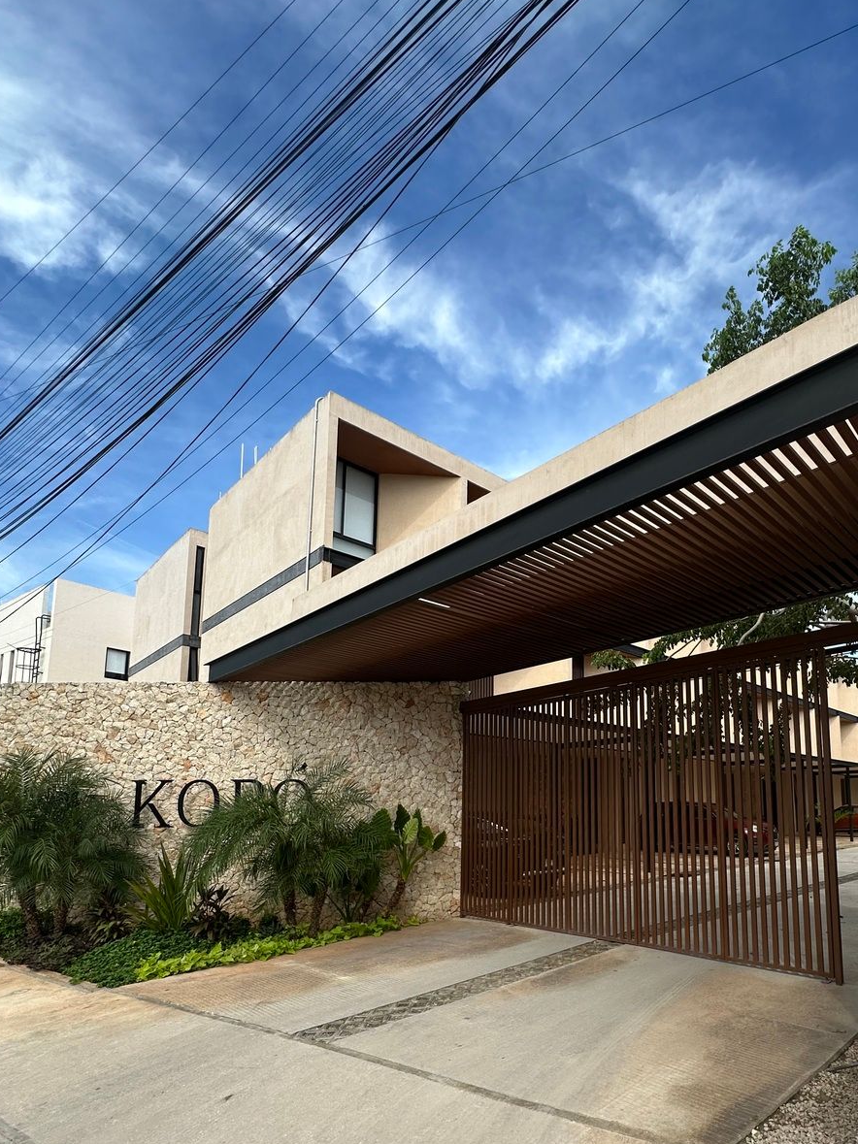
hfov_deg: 66.8
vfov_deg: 82.6
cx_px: 571
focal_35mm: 19
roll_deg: +0.0
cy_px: 735
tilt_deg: +7.9
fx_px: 628
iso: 40
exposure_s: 1/818
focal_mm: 2.22
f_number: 2.2
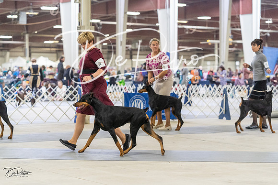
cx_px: 139
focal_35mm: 92
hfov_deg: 22.1
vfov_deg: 14.9
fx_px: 711
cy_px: 92
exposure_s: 1/320
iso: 6400
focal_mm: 92
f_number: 3.5
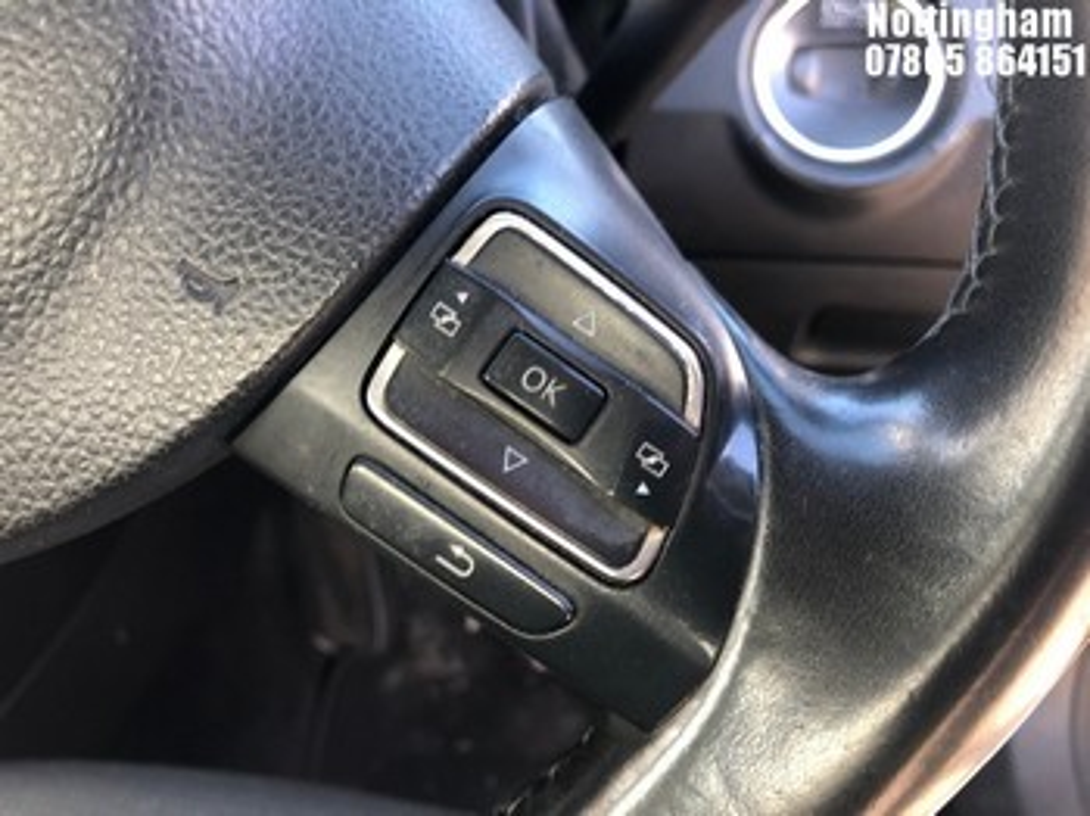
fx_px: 881
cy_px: 408
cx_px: 545
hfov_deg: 63.5
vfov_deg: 49.7
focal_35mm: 28
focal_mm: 4
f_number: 1.8
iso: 32
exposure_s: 1/24
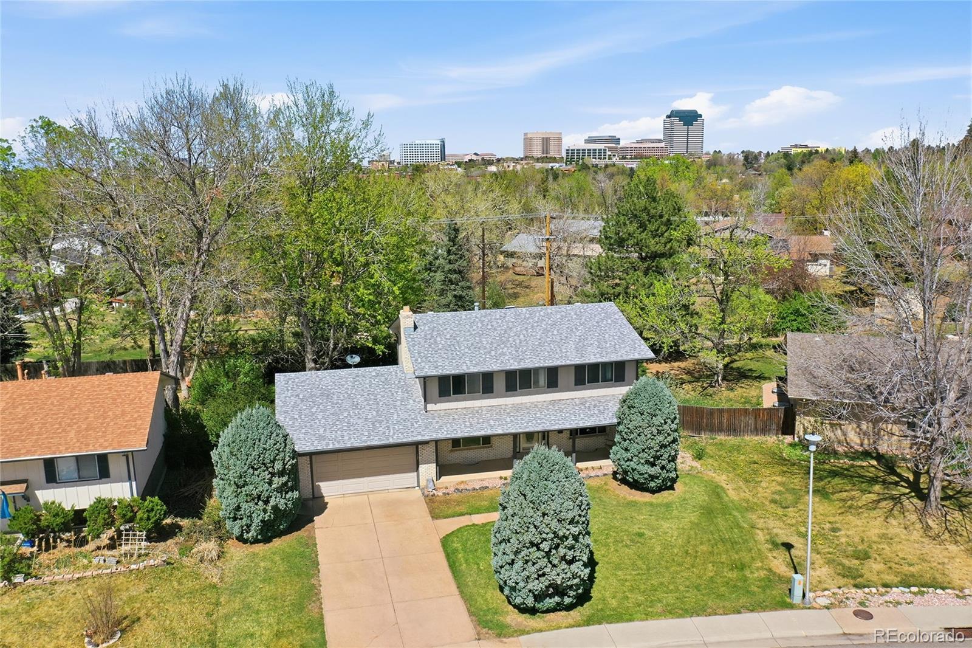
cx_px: 486
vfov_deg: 46.4
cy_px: 324
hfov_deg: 65.5
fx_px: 756
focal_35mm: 28
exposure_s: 1/640
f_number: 6.3
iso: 100
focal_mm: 10.3
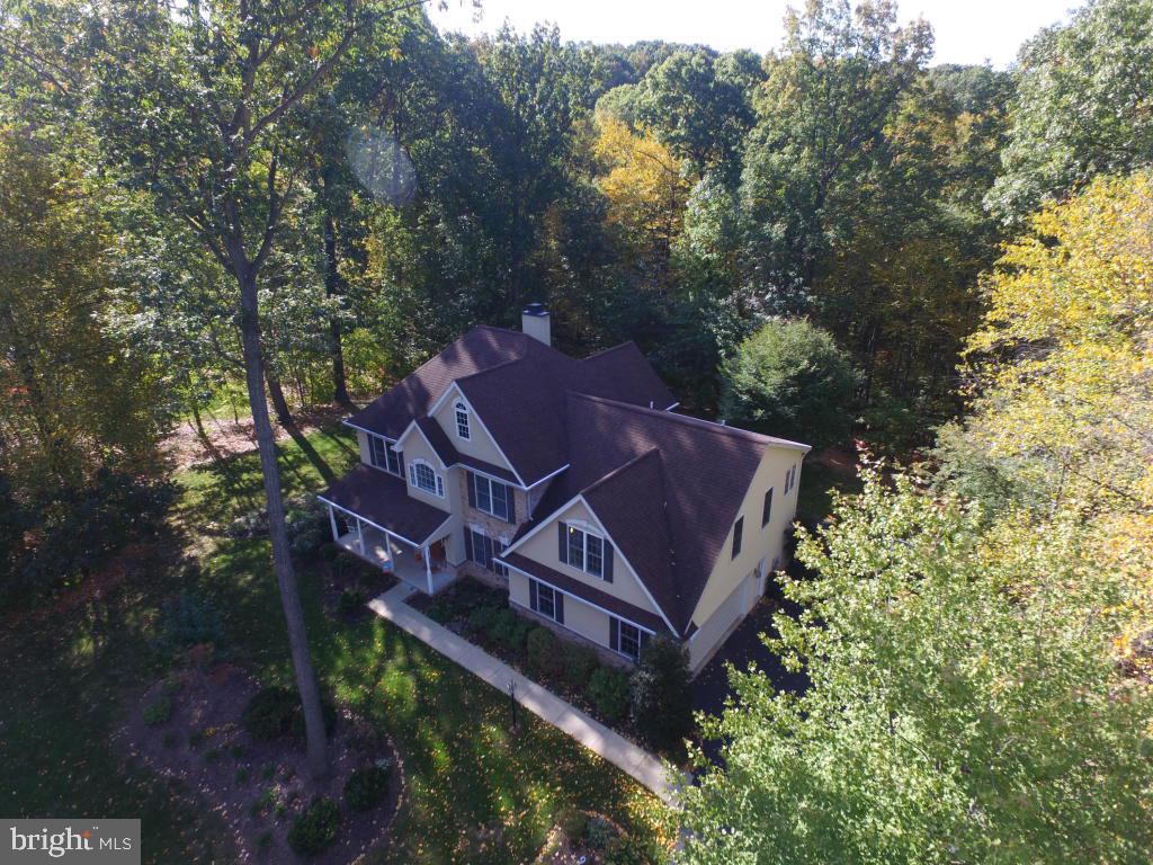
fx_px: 666
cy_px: 432
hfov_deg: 81.7
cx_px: 576
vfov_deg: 66.0
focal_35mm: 20
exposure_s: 1/249
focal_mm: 3.61
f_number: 2.8
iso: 100
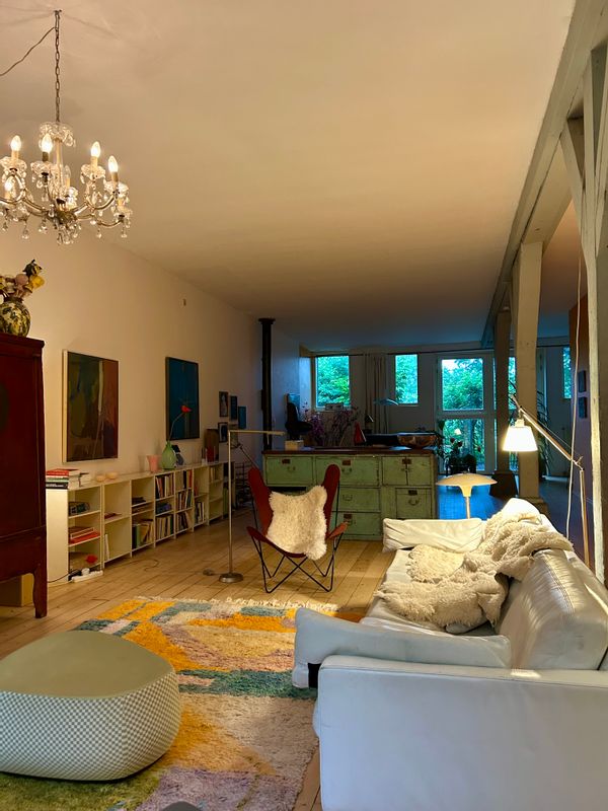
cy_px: 406
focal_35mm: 26
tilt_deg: +1.5
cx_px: 304
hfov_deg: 53.1
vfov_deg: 67.3
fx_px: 609
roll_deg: +0.9
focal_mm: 5.7
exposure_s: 1/50
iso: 320
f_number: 1.5
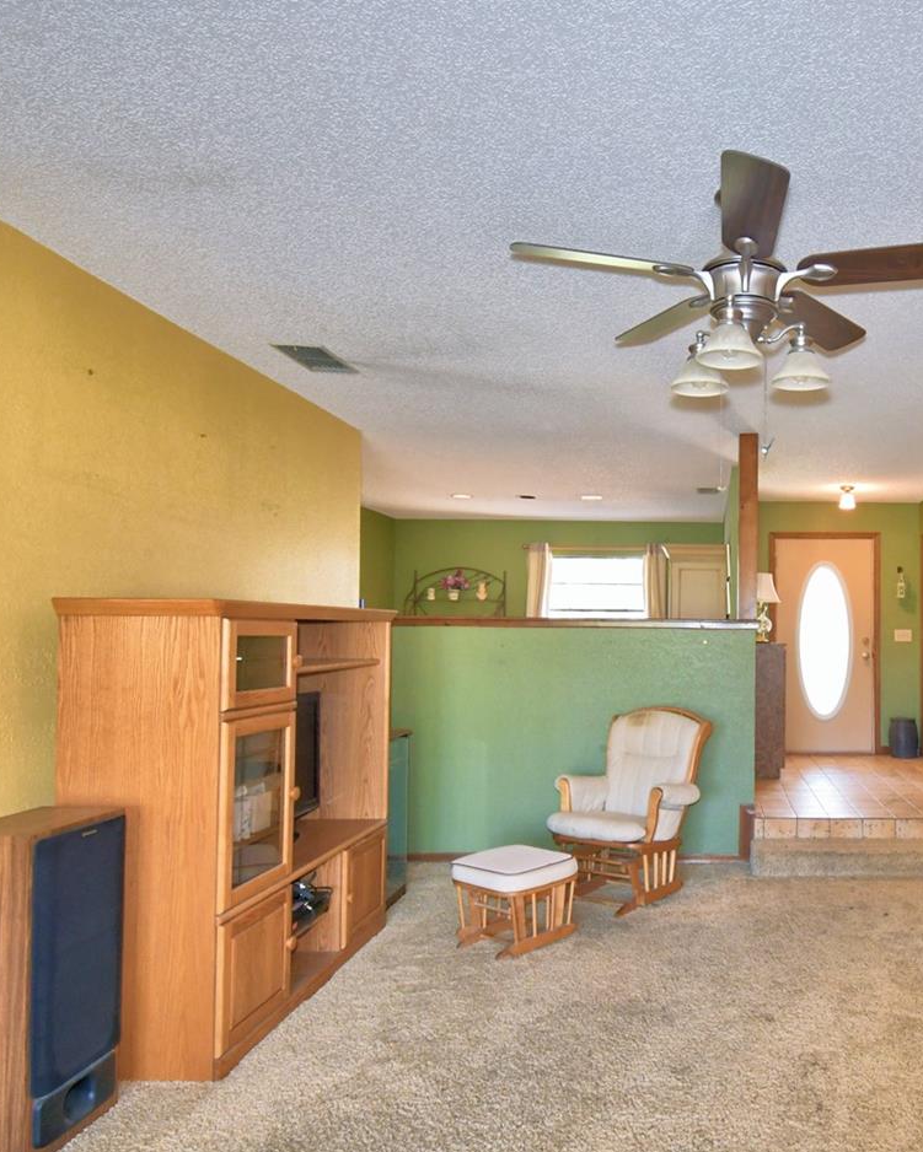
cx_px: 730
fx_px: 819
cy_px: 615
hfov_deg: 55.0
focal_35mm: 24
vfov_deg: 70.2
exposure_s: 1/30
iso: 800
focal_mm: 10
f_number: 4.5
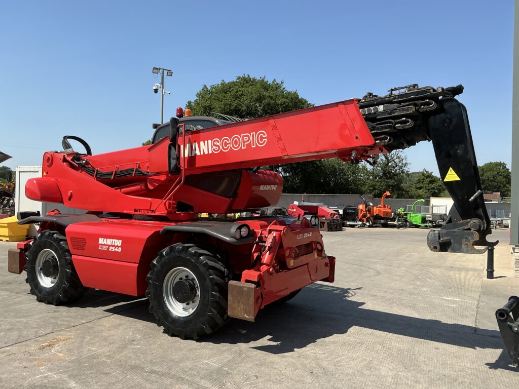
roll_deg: -1.8
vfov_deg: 49.7
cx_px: 260
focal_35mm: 28
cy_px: 194
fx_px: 420
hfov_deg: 63.4
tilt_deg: -1.2
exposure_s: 1/1675
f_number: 1.8
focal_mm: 3
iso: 25
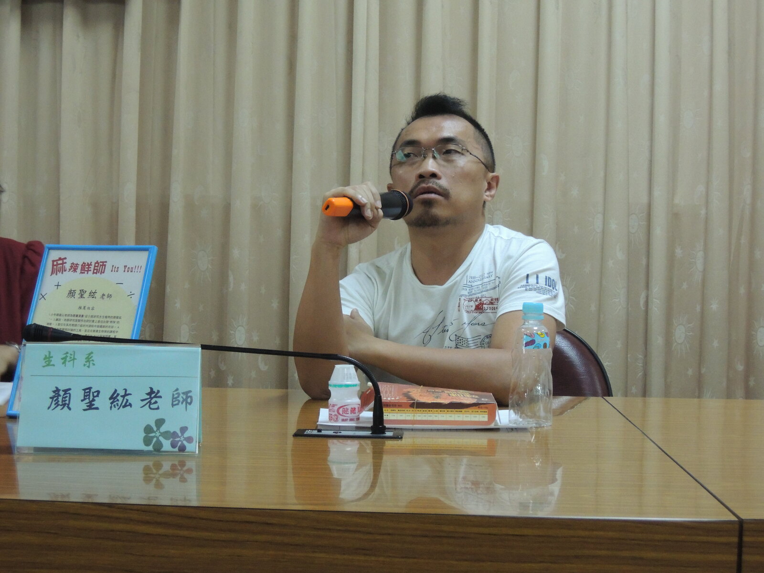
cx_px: 382
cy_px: 286
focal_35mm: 62
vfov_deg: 23.7
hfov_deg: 31.2
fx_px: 1368
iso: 800
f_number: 4.2
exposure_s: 1/30
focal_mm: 11.1
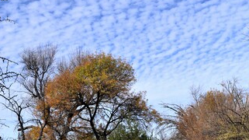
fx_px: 336
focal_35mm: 51
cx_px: 129
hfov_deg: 40.6
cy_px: 156
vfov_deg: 22.1
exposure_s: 1/400
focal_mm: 20
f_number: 11
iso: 400
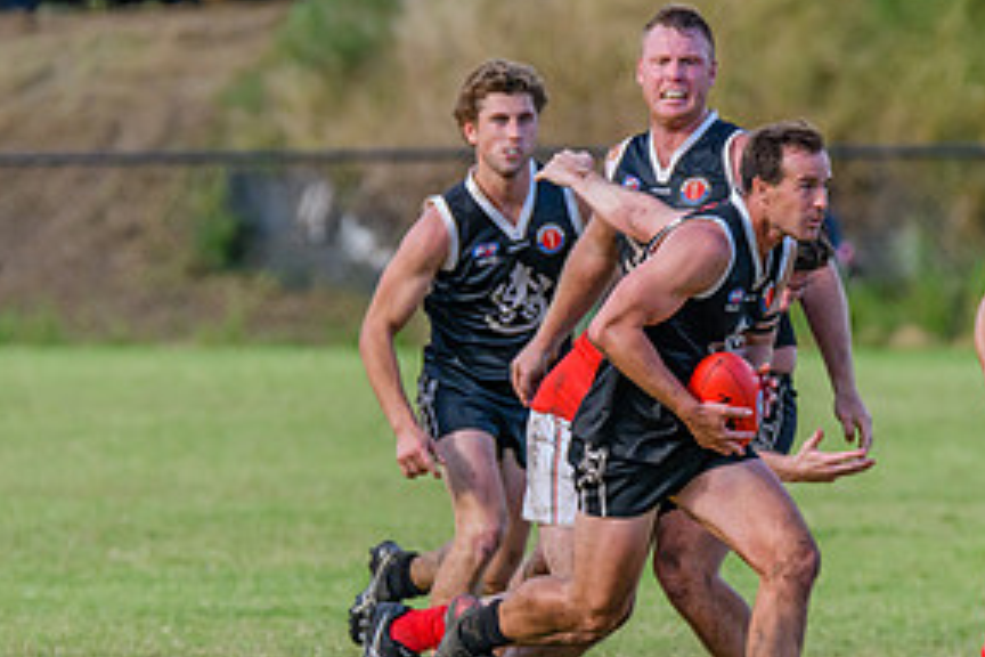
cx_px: 529
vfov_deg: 1.4
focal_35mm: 993
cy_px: 336
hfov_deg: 2.1
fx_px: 27167
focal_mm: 450
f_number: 6
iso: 2200
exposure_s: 1/2000
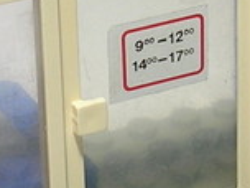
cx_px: 173
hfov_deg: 8.0
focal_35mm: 248
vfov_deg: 6.0
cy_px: 98
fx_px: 1791
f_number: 3.1
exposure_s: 1/22.8
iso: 50
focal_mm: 7
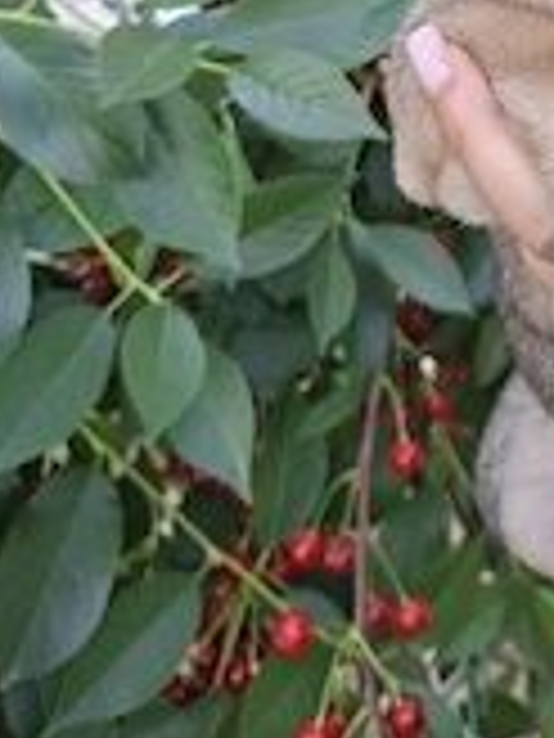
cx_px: 640
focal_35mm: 56
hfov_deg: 24.1
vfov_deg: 30.1
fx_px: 1195
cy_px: -112
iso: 125
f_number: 1.8
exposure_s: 1/100
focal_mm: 5.54
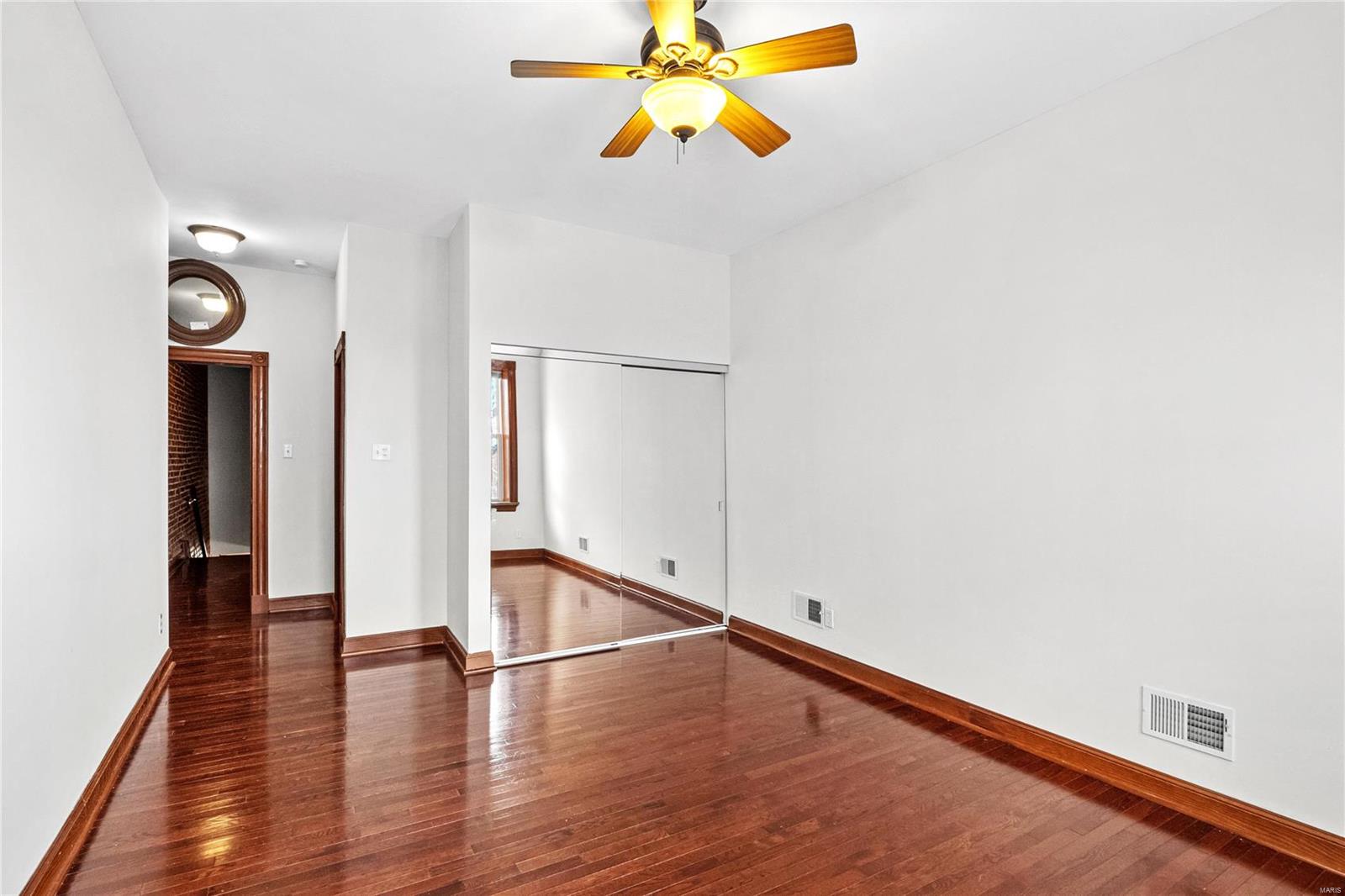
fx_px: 598
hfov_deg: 96.7
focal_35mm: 16
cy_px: 448
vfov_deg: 73.7
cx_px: 672
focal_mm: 8
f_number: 8
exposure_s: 1/15
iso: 400
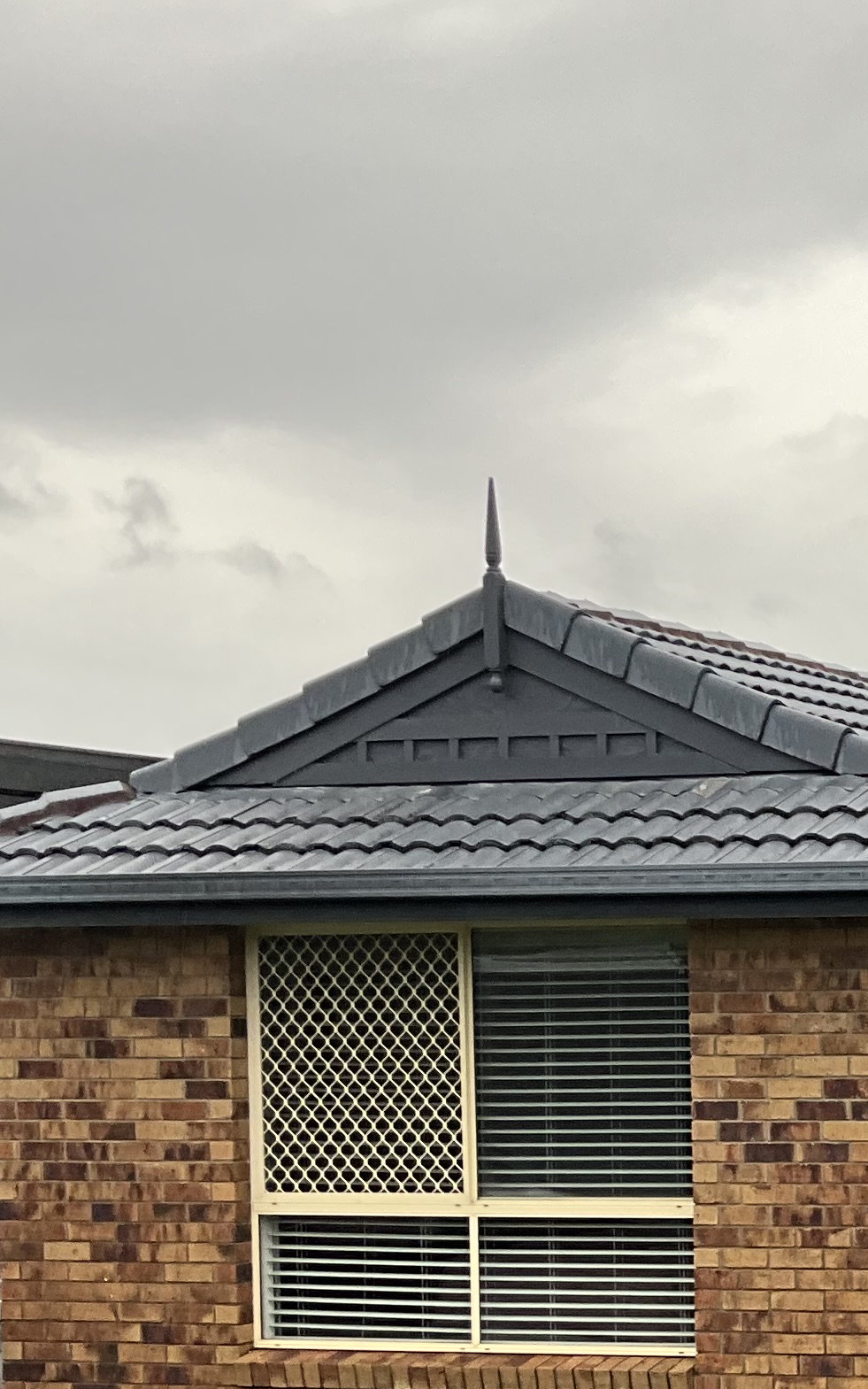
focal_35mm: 79
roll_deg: +2.9
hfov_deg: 14.8
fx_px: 2989
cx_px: 1458
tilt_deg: -0.3
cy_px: 1090
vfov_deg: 25.7
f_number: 1.8
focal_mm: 3
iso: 25
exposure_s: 1/435
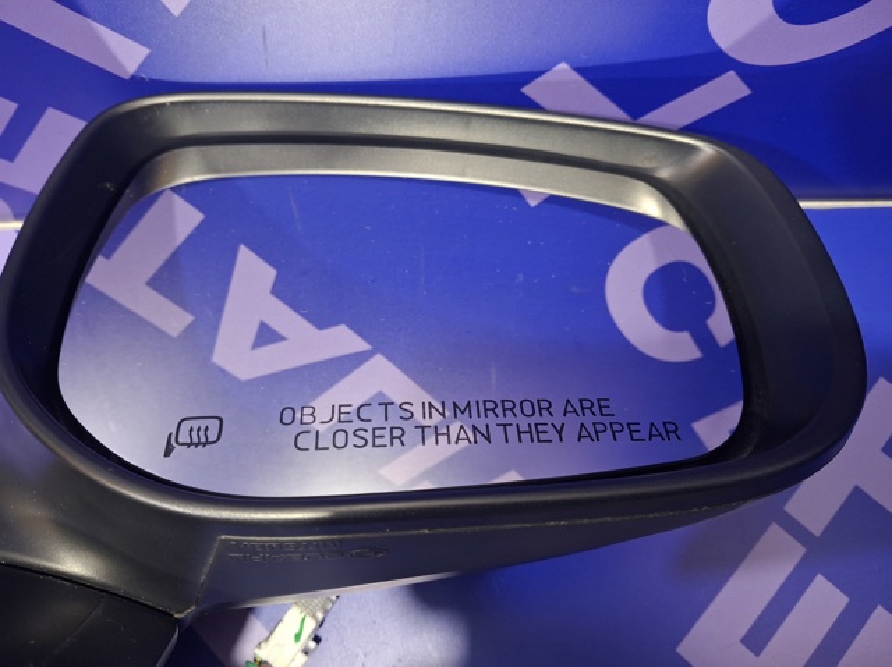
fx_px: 644
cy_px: 334
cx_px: 446
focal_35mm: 25
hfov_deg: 69.4
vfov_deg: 54.8
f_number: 1.8
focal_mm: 4.69
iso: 250
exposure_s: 1/30
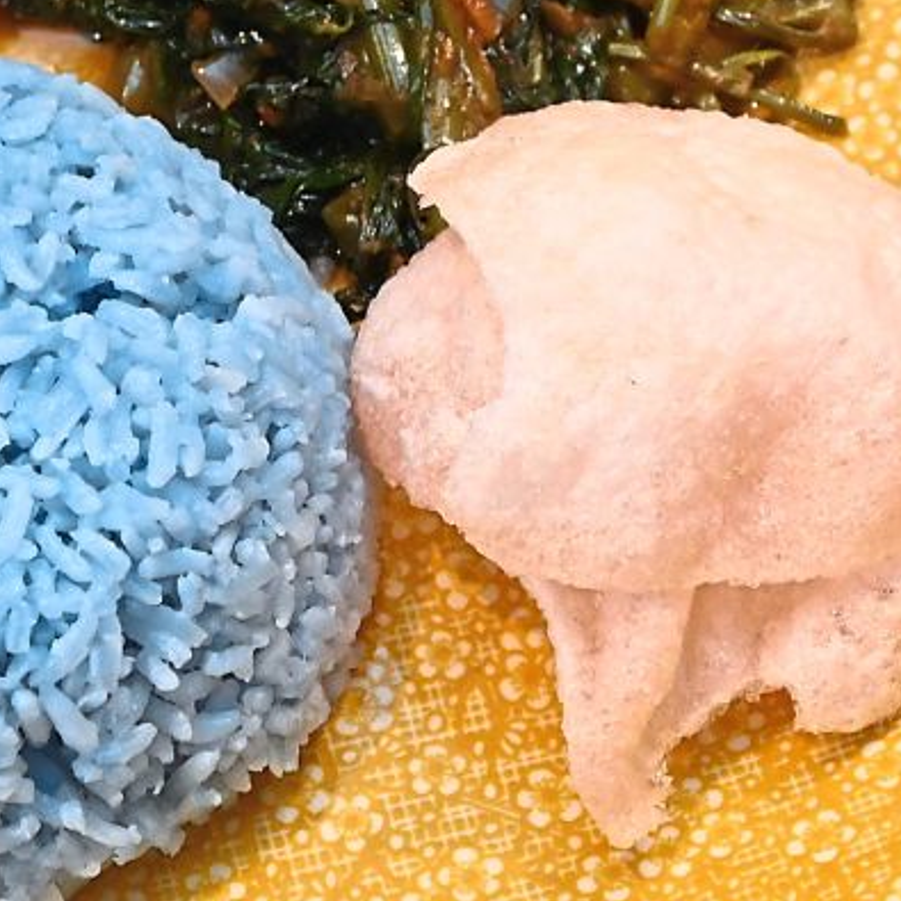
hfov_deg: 9.9
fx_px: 5183
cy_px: 276
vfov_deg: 9.9
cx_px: 641
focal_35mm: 176
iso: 3200
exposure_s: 1/60
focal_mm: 44
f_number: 8
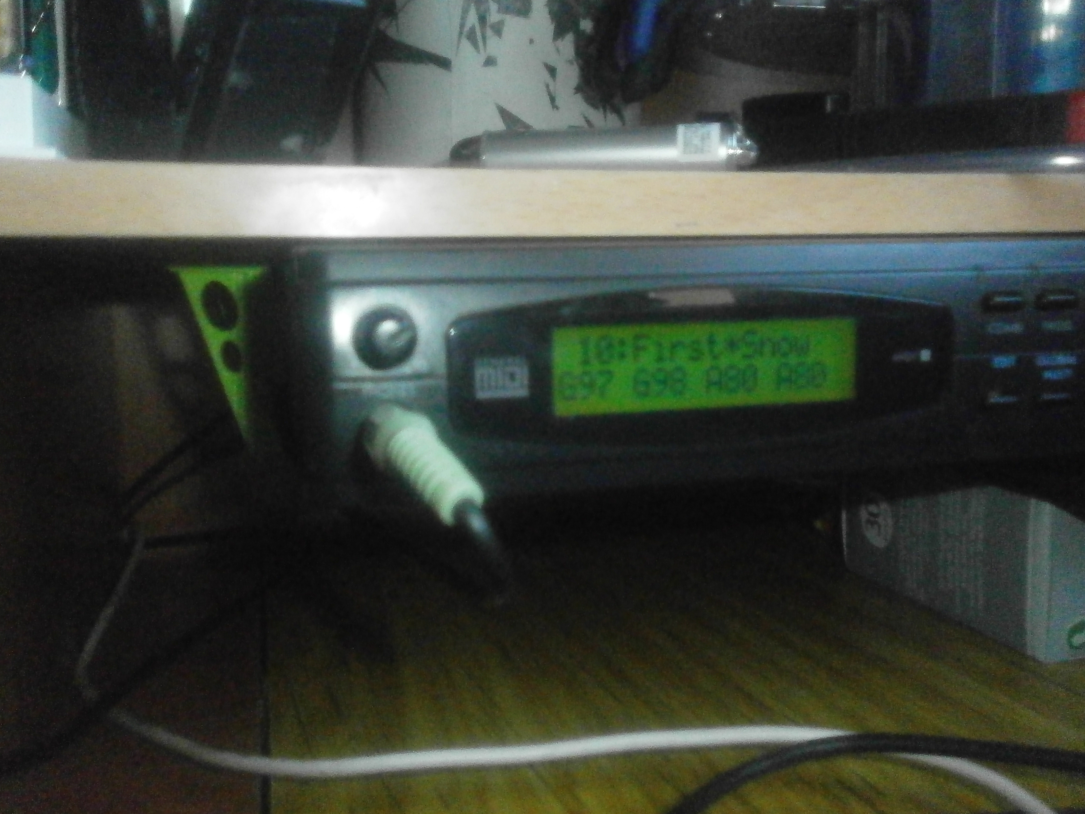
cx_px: 542
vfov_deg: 44.2
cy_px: 407
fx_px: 1003
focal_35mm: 32
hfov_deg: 56.8
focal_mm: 5.8
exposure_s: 1/250
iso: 1600
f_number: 3.1
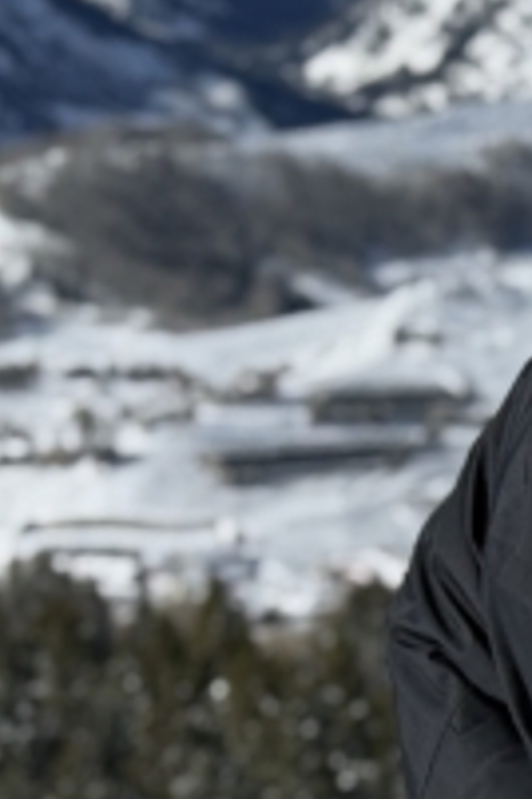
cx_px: 1080
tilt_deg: -14.9
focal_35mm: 174
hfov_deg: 7.6
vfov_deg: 11.5
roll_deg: +1.5
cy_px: 1000
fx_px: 3857
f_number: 1.78
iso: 64
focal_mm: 6.76
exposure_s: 1/11364
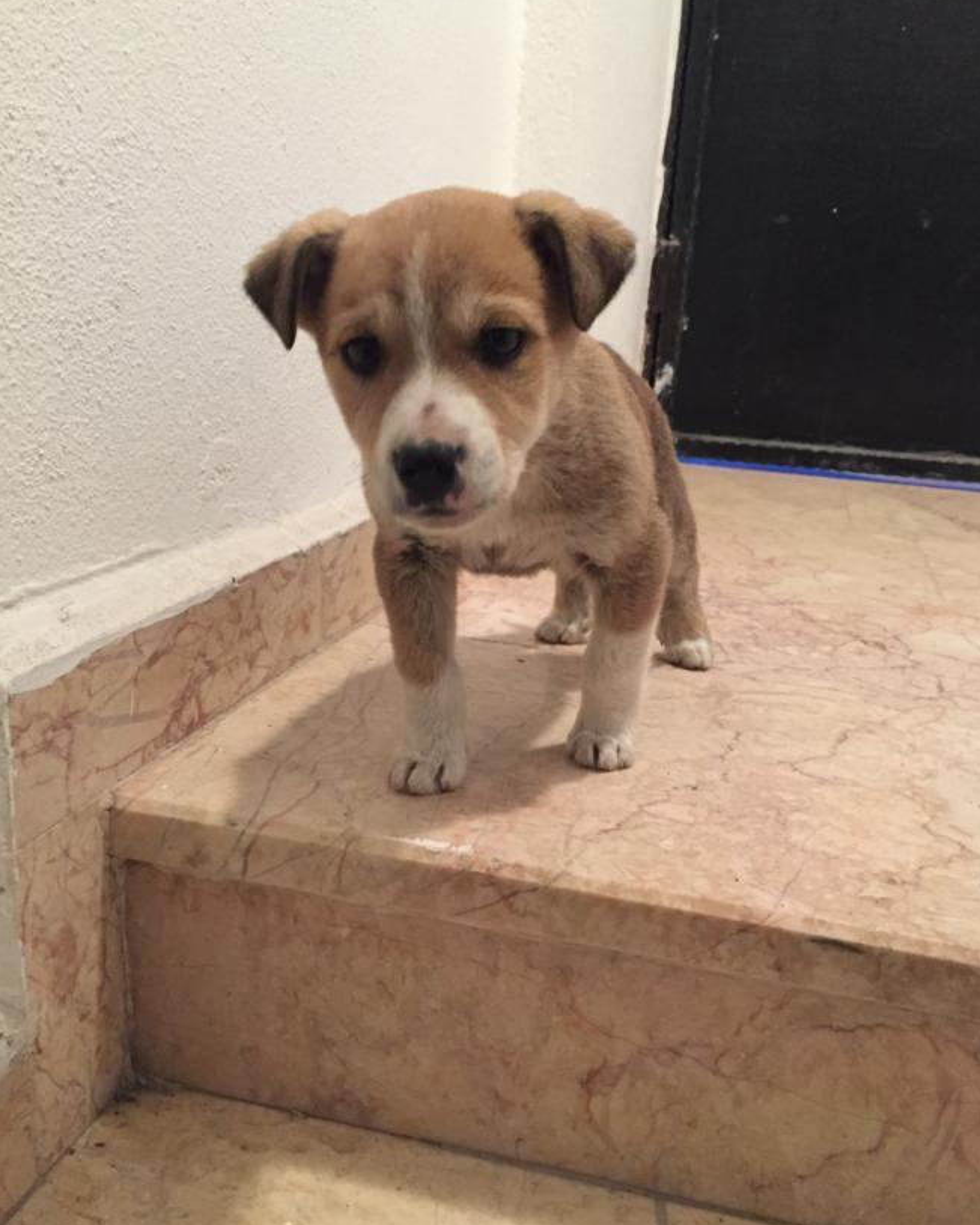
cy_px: 625
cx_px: 516
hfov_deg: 45.8
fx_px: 1160
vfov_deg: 55.7
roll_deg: -5.0
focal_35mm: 32
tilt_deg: -16.9
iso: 250
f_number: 2.2
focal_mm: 4.15
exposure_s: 1/17
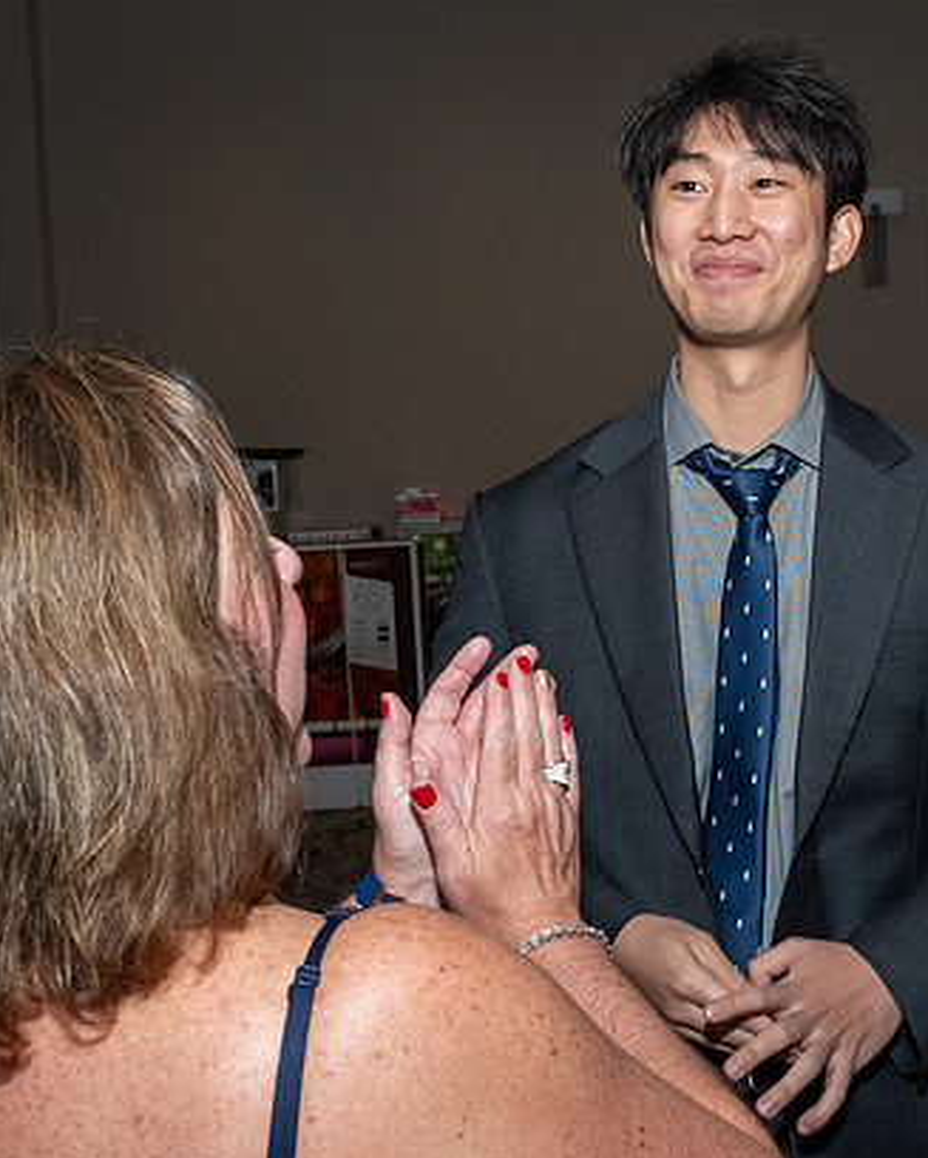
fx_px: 1886
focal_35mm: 55
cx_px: 652
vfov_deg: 34.0
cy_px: 478
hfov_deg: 27.4
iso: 500
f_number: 6.3
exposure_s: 1/250
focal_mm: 22
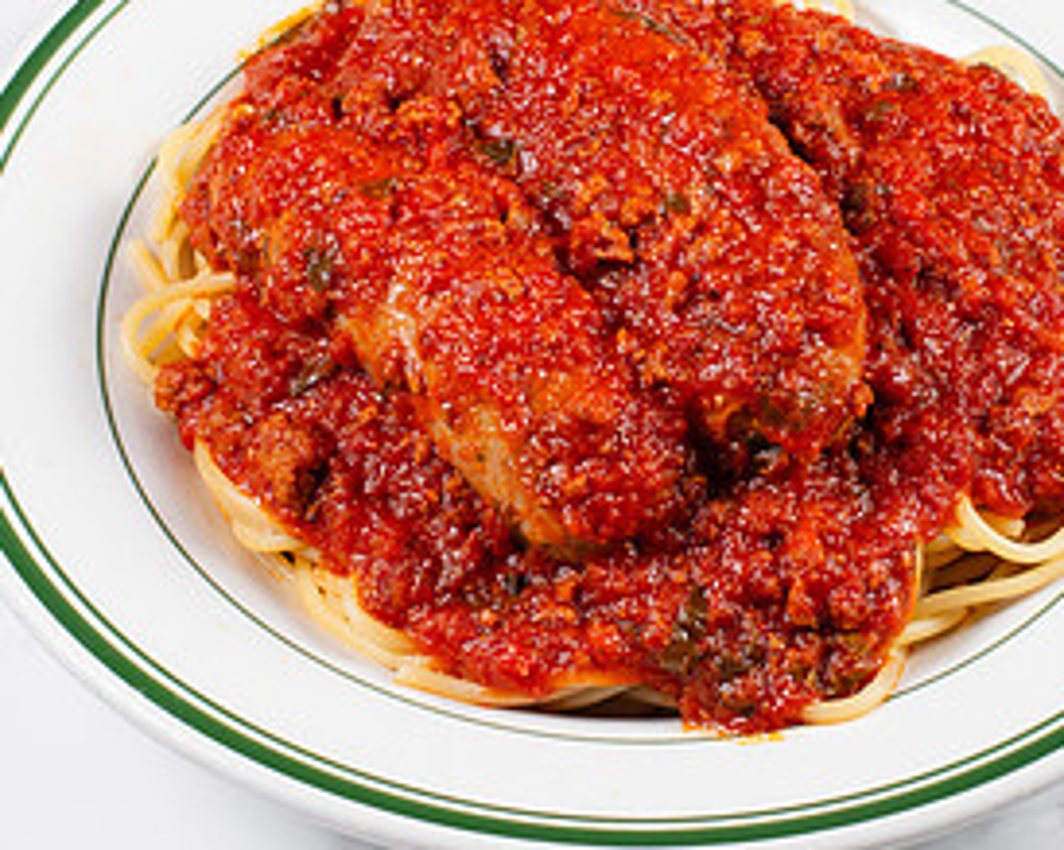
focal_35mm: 123
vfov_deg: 12.5
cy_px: 321
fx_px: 3872
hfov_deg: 15.6
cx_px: 666
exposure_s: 1/250
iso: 200
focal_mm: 50
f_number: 10
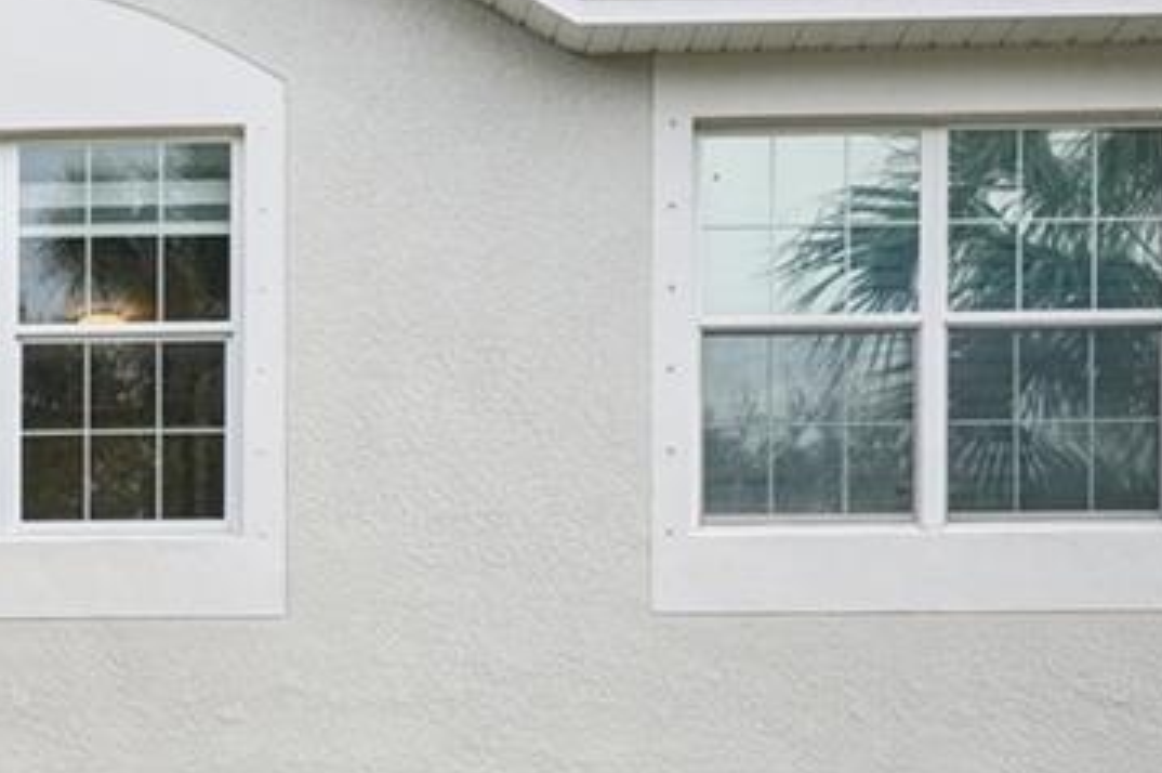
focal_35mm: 100
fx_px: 3225
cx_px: -143
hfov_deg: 19.5
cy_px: 898
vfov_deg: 13.3
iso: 400
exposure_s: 1/750
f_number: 4.5
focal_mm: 35
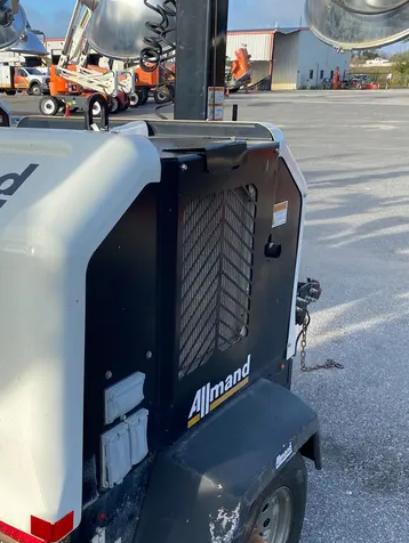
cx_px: 134
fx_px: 629
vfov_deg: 46.3
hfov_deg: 35.6
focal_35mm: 40
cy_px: 342
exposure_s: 1/1245
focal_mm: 4.25
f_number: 1.8
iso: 32
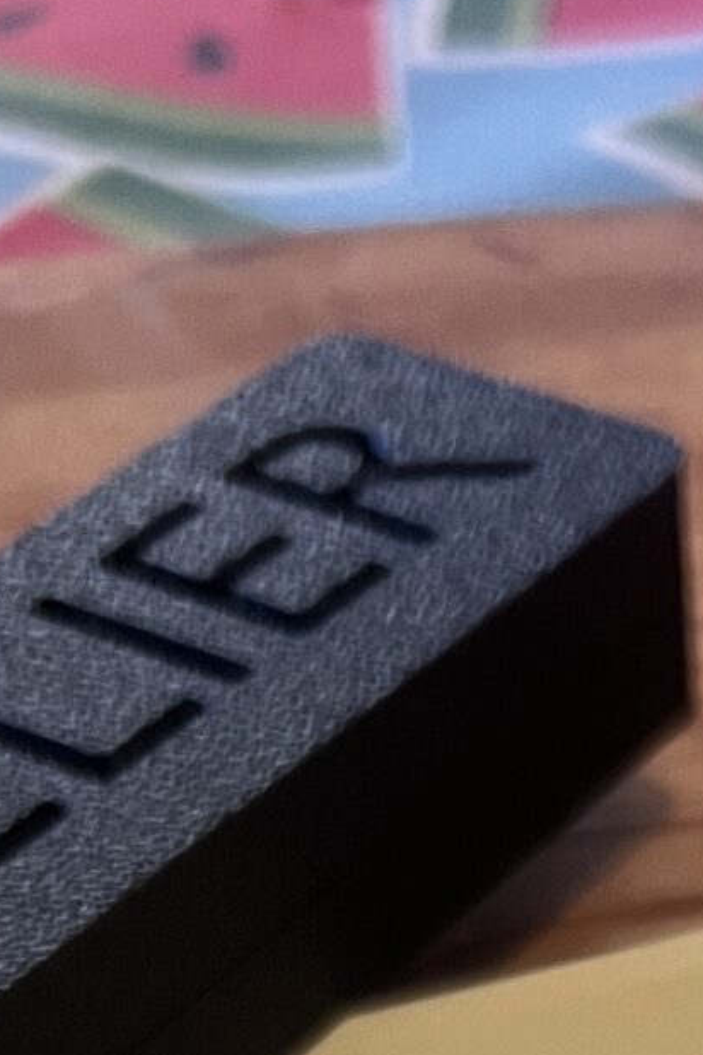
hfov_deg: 11.8
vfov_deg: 15.6
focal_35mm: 112
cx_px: 988
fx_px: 3280
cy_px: 1900
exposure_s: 1/60
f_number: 1.5
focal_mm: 5.7
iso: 160
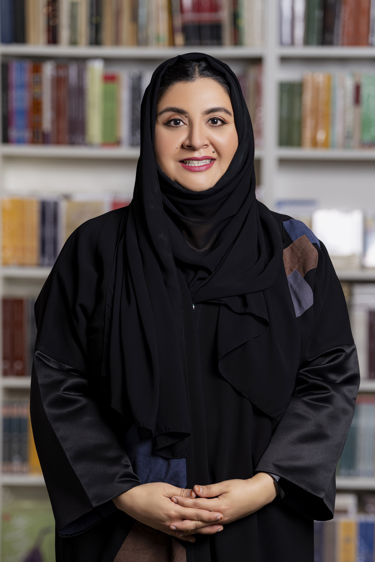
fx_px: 2078
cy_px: 281
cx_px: 188
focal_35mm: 133
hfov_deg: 10.3
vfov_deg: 15.4
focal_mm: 133
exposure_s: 1/160
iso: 160
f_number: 3.5
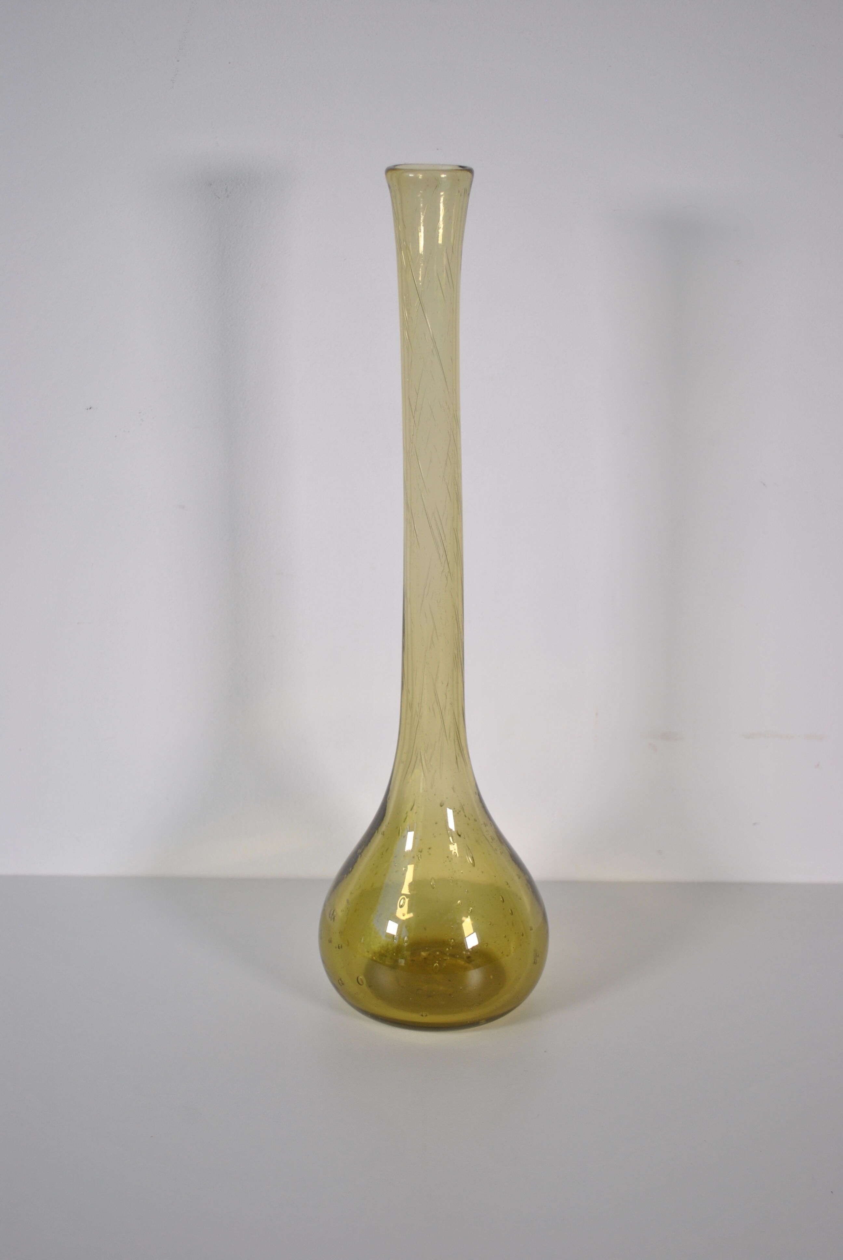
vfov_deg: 37.8
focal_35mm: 52
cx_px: 422
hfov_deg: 25.8
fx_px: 1839
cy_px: 630
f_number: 5
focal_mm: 35
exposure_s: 1/160
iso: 200
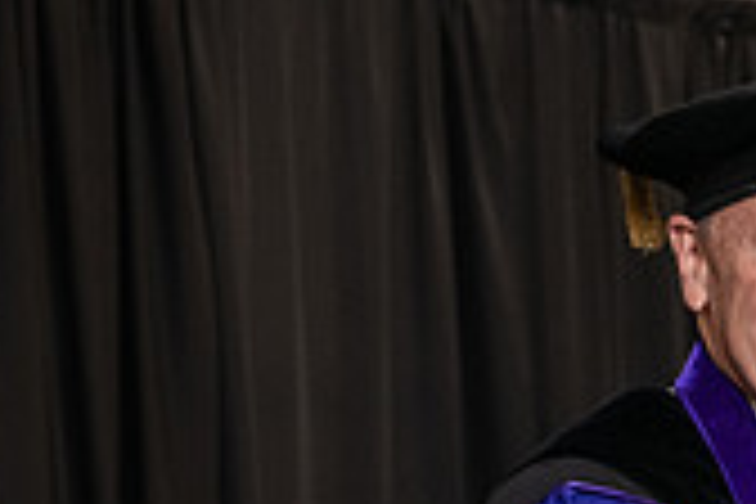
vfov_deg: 5.6
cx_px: 1058
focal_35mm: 242
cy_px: 830
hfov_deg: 8.4
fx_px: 5082
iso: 2000
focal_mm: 70
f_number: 5
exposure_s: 1/125
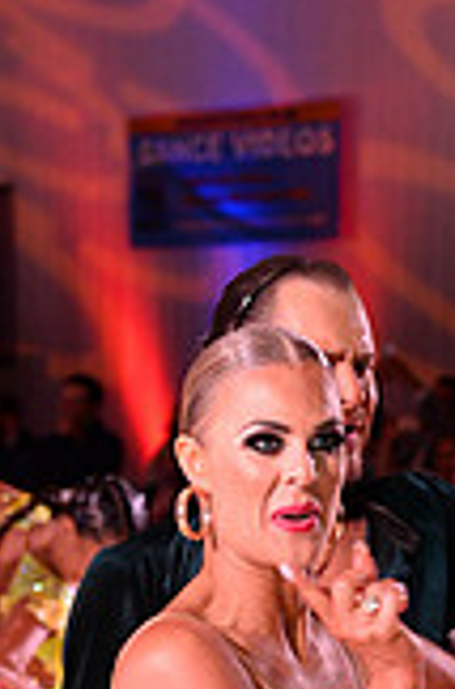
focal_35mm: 251
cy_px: 1025
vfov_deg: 8.1
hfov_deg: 5.4
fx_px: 4789
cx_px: 172
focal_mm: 70
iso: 2500
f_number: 4.5
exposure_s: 1/250
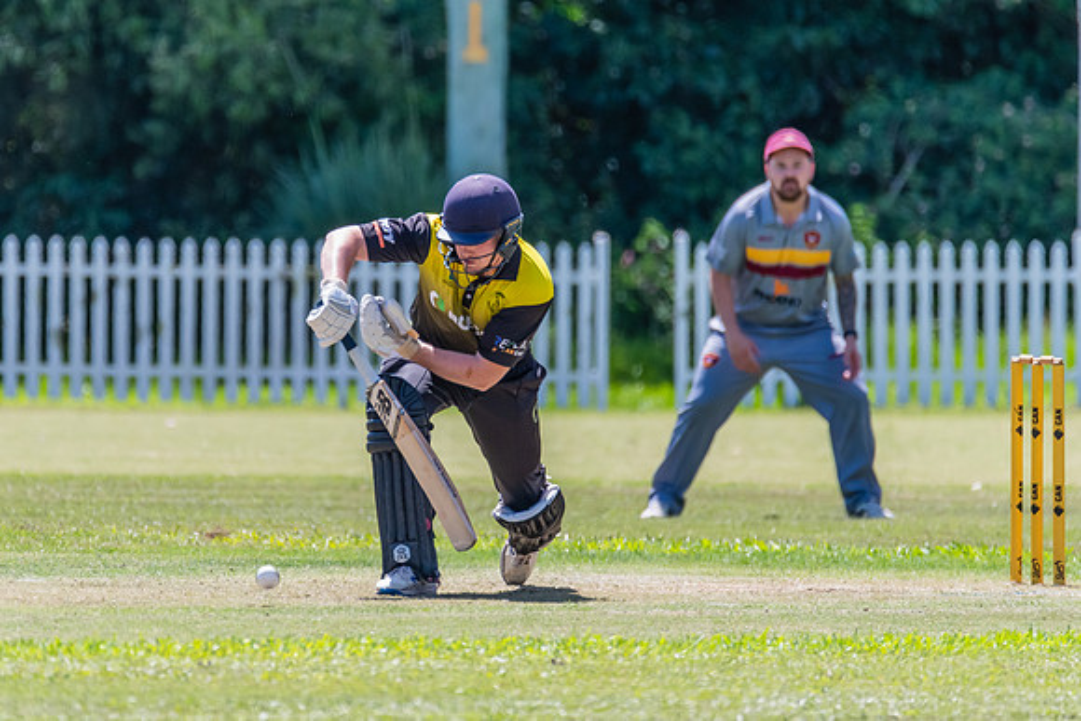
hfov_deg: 2.6
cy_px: 244
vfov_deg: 1.7
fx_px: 24022
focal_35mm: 800
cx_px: 443
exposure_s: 1/2000
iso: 1100
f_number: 6.3
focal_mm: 600
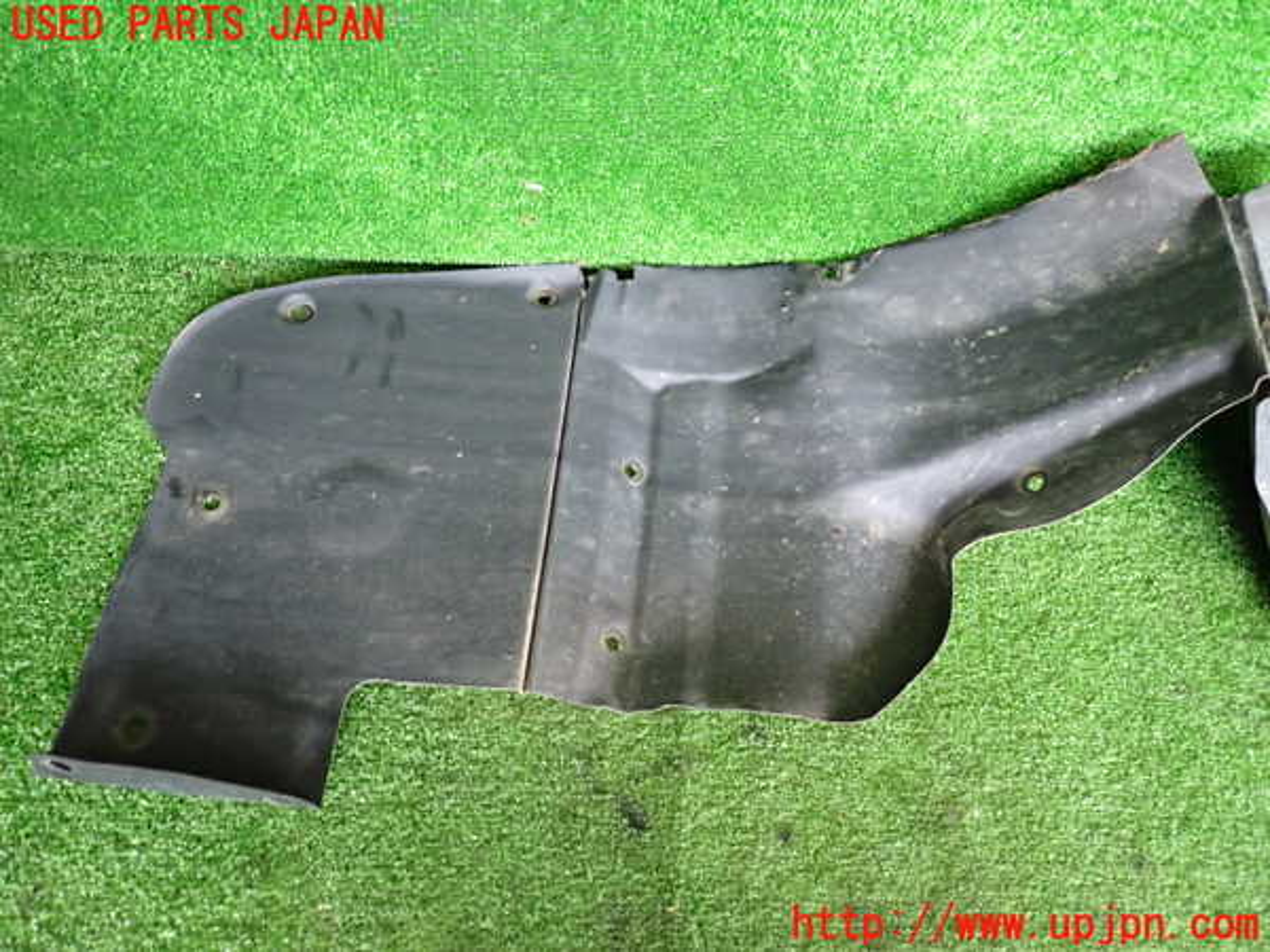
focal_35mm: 25
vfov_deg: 54.9
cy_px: 476
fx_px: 917
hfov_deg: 69.4
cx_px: 635
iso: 400
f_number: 2
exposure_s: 1/30
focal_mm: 4.5
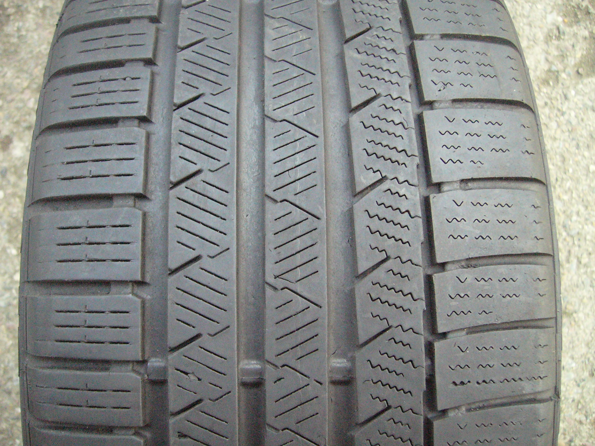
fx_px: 602
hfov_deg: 52.6
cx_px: 298
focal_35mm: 35
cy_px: 223
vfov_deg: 40.7
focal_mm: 5.8
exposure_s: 1/30
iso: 400
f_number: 2.8
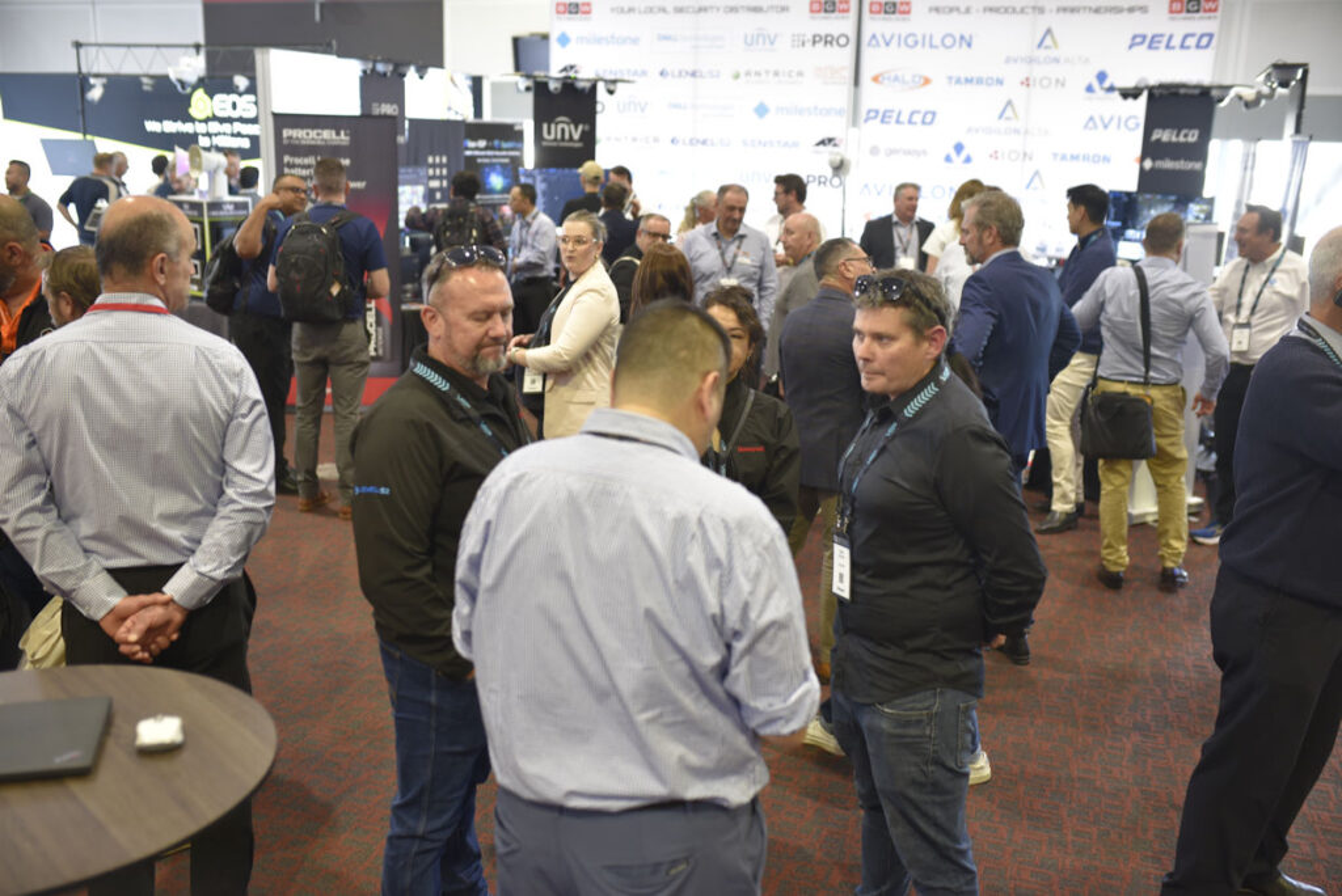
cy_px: 448
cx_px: 671
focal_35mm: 35
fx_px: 1305
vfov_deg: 37.9
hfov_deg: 54.4
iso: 800
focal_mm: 35
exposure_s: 1/60
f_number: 2.2
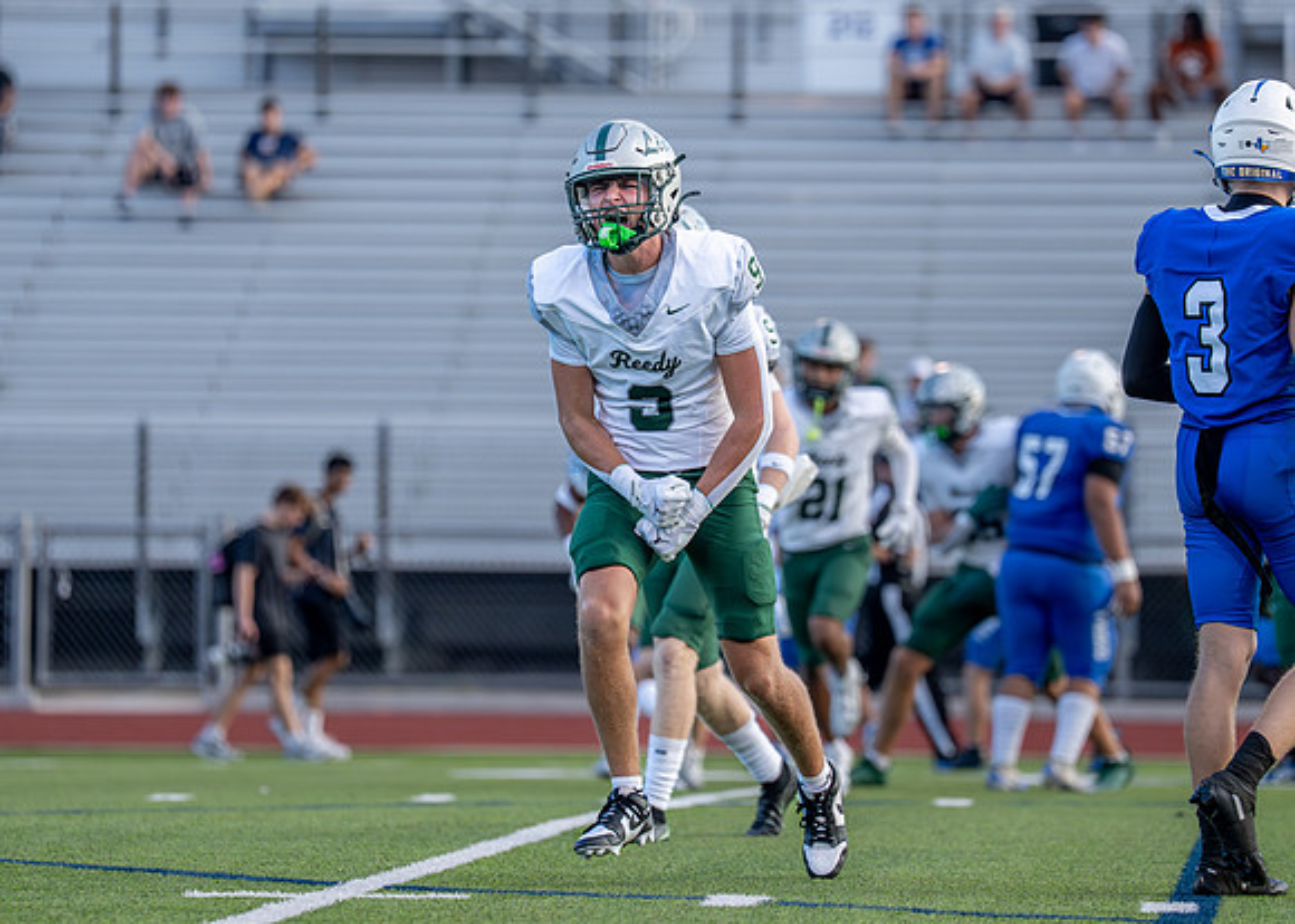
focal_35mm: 259
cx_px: 687
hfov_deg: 7.8
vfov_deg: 5.6
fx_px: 9532
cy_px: 432
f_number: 2.8
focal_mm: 173
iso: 320
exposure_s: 1/1250
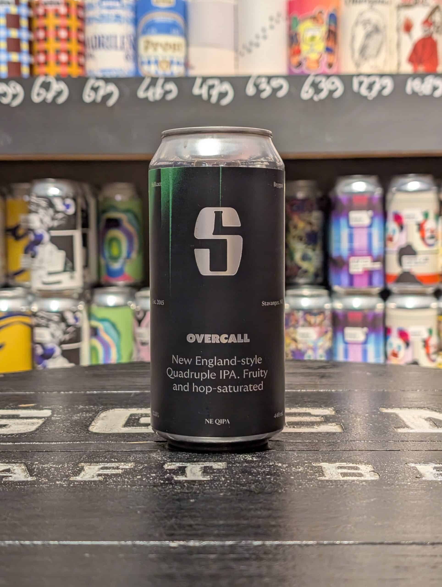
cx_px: 221
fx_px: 832
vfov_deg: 38.9
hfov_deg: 29.8
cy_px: 294
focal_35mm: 49
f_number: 1.68
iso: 168
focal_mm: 6.9
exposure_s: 1/100
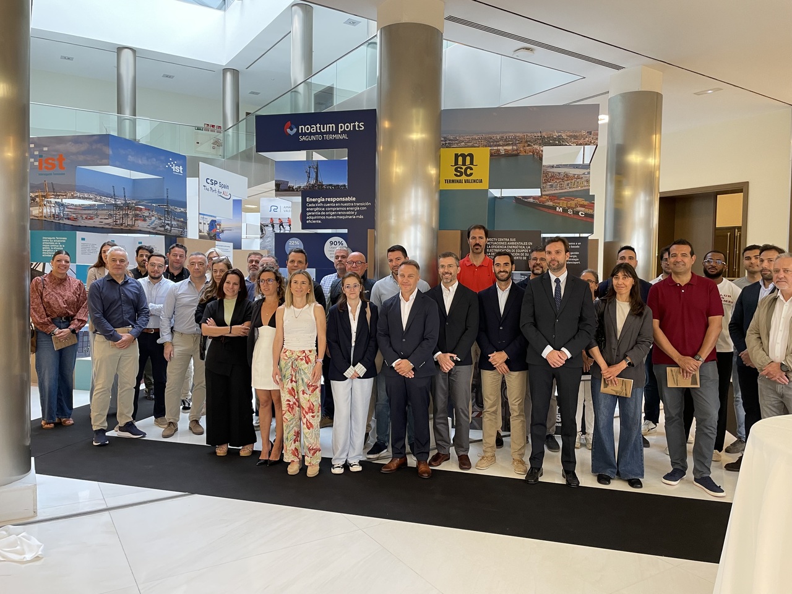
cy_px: 297
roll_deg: -0.4
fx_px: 595
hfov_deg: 67.3
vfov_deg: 53.1
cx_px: 396
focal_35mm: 26
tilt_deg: -2.1
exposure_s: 1/50
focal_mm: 4.2
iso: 100
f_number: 1.6
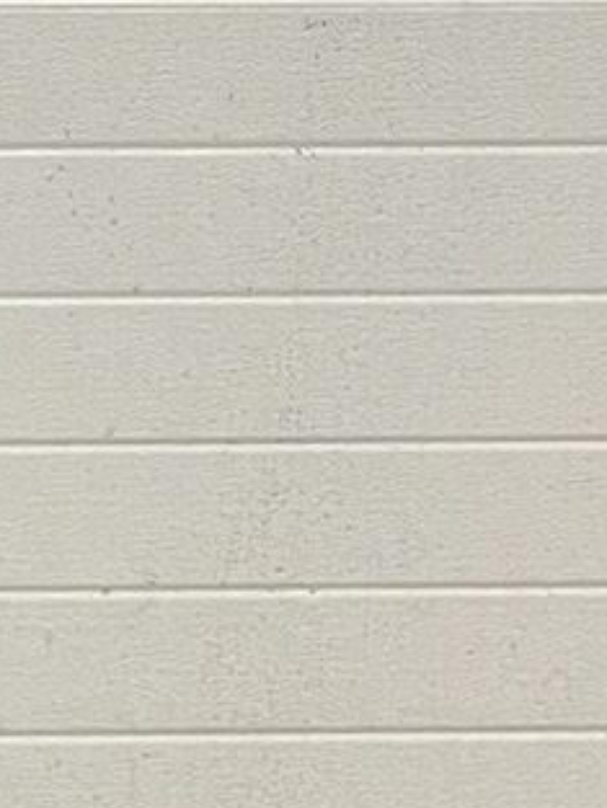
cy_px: 493
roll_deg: -0.2
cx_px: -1333
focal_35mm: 170
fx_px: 3972
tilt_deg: -8.6
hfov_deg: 7.5
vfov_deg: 11.6
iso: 100
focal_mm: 5.1
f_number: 1.6
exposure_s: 1/50
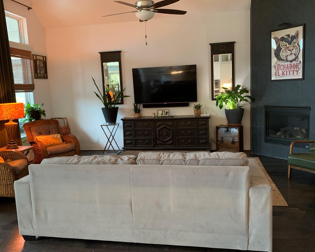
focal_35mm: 31
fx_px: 289
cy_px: 127
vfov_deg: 47.1
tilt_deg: -6.0
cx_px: 147
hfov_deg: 57.1
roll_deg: +2.4
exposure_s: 1/30
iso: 400
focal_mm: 4.25
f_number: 1.8
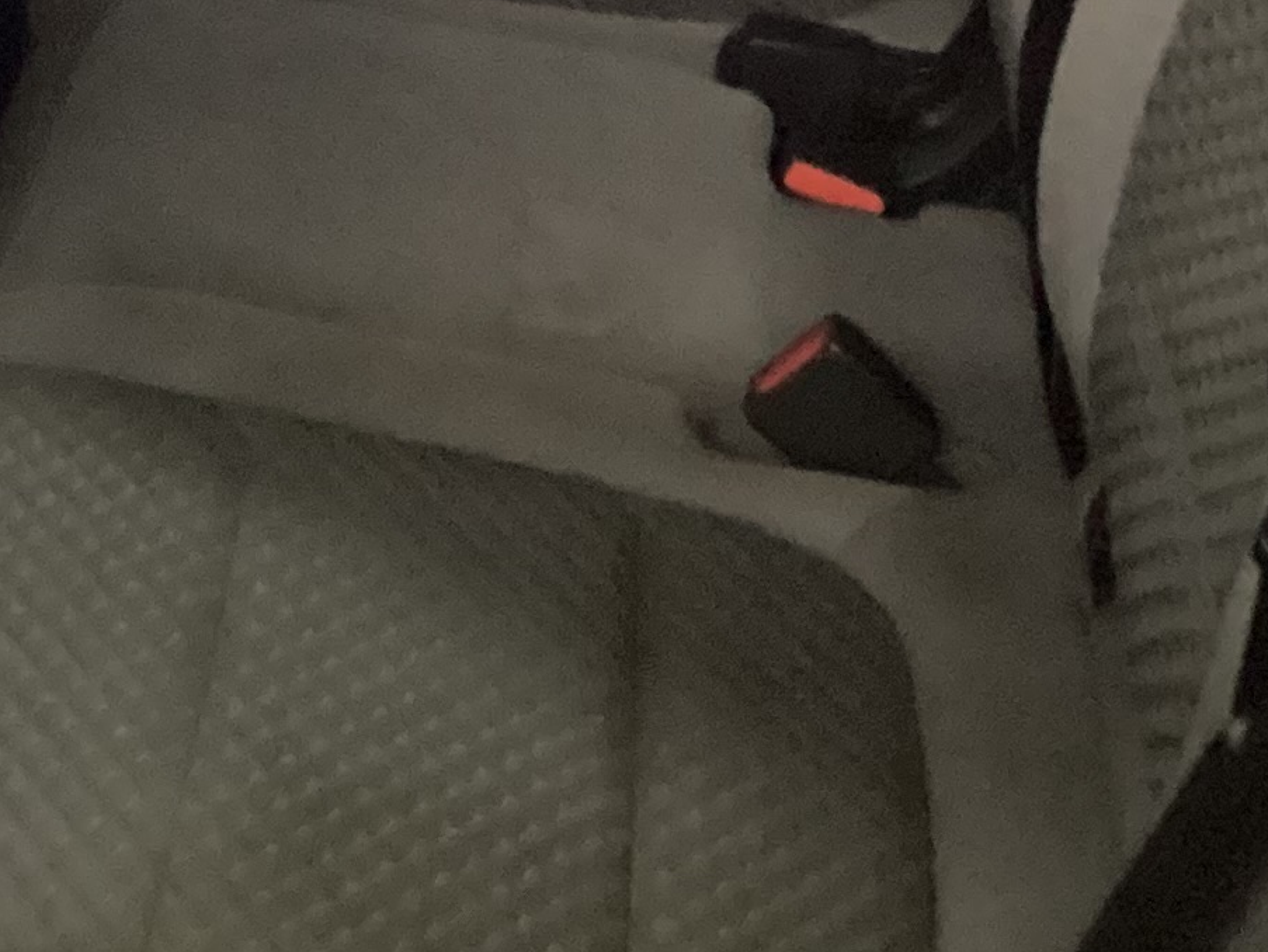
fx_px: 4104
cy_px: -213
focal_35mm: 112
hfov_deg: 17.2
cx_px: -3
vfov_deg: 12.9
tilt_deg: -23.1
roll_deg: +5.1
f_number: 2.4
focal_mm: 3.3
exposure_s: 1/17
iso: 800
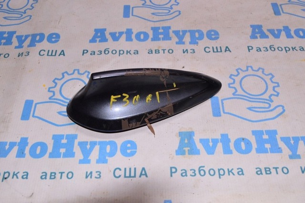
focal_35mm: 39
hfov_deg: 49.6
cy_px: 102
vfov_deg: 34.1
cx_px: 152
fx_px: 330
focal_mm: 26
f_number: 8
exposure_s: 1/200
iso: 1600
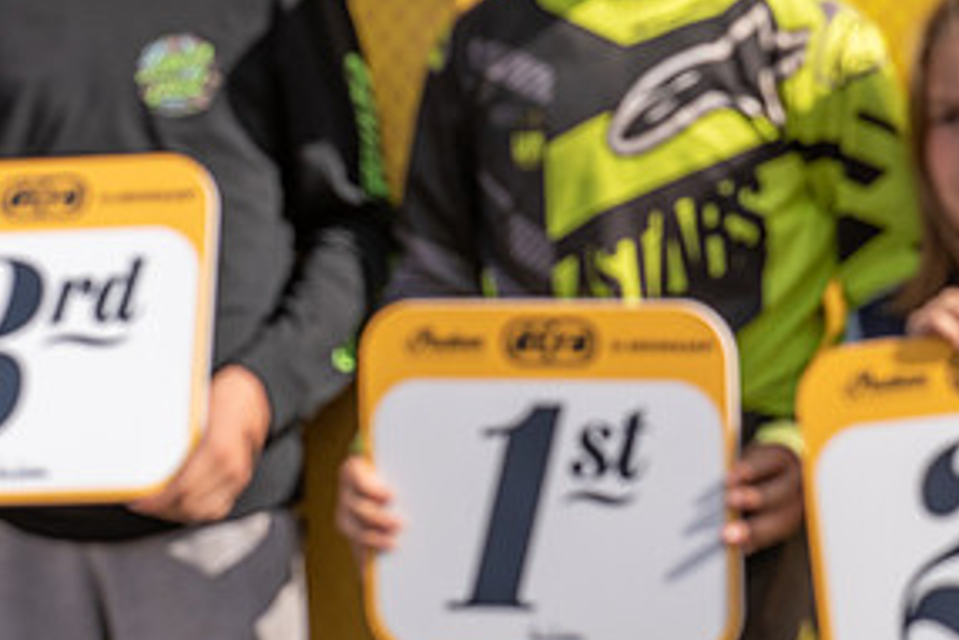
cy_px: 160
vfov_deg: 8.8
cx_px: 627
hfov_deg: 13.1
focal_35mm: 156
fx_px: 4158
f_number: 6.3
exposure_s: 1/400
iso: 200
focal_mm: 62
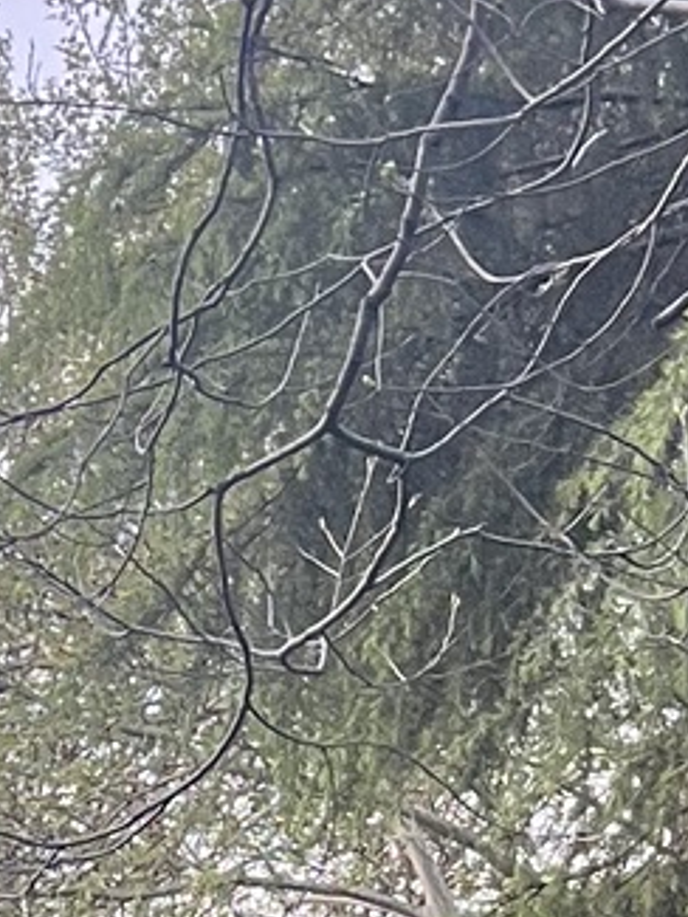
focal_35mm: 160
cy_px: 1831
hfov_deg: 9.1
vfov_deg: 11.2
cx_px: -172
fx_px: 4237
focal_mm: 5.1
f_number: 1.6
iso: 125
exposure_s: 1/68
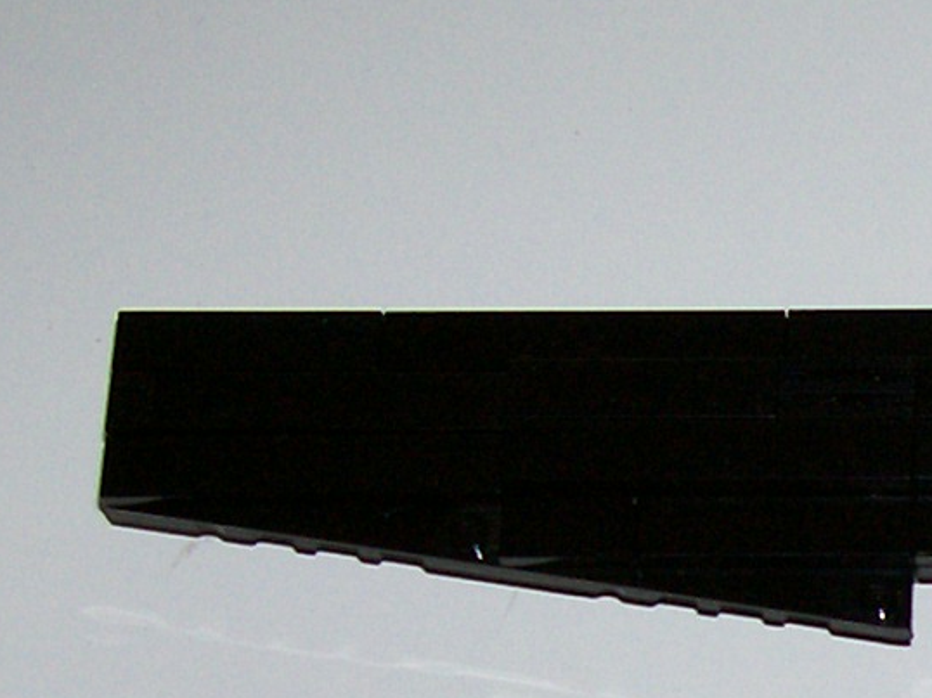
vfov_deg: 9.1
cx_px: 1464
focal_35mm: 160
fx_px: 4306
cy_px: 873
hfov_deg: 11.7
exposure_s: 1/68.5
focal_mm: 7
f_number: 2.9
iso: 80
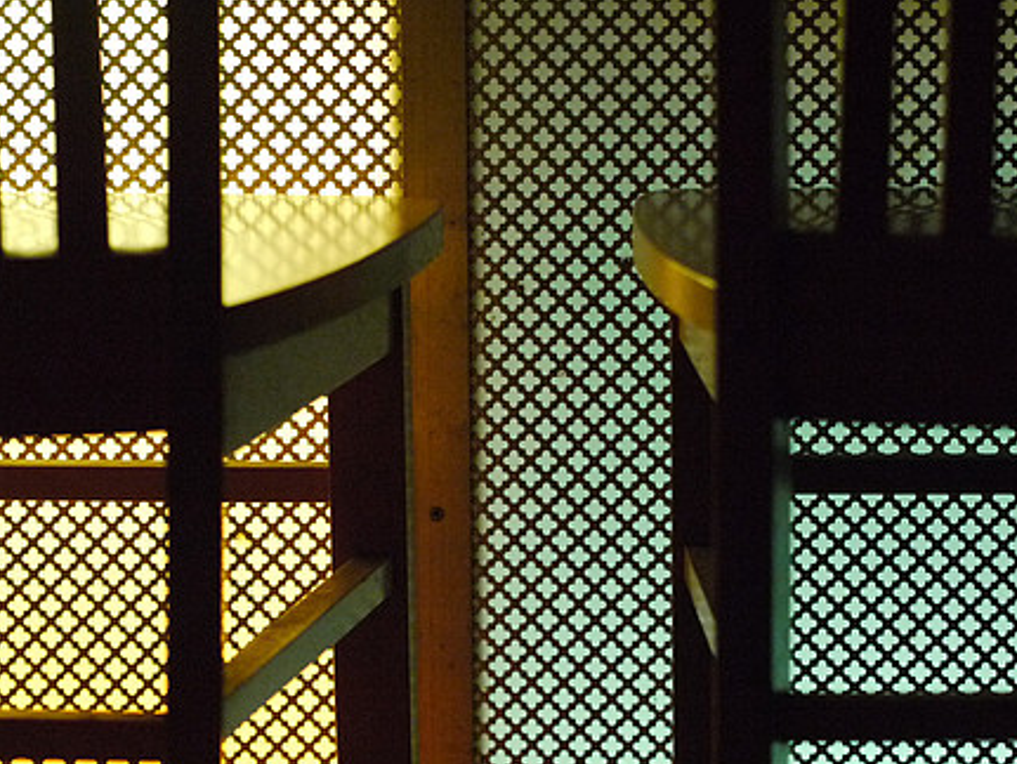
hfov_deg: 16.3
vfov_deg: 12.3
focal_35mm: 121
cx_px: 604
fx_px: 3558
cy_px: 416
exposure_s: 1/125
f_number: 1.8
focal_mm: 45
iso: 1600
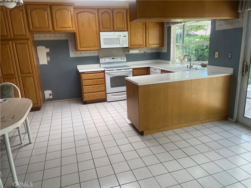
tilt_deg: -16.8
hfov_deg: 67.3
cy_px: 94
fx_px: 189
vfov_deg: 53.1
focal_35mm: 26
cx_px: 126
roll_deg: +2.4
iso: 64
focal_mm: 4.2
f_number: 1.6
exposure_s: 1/121
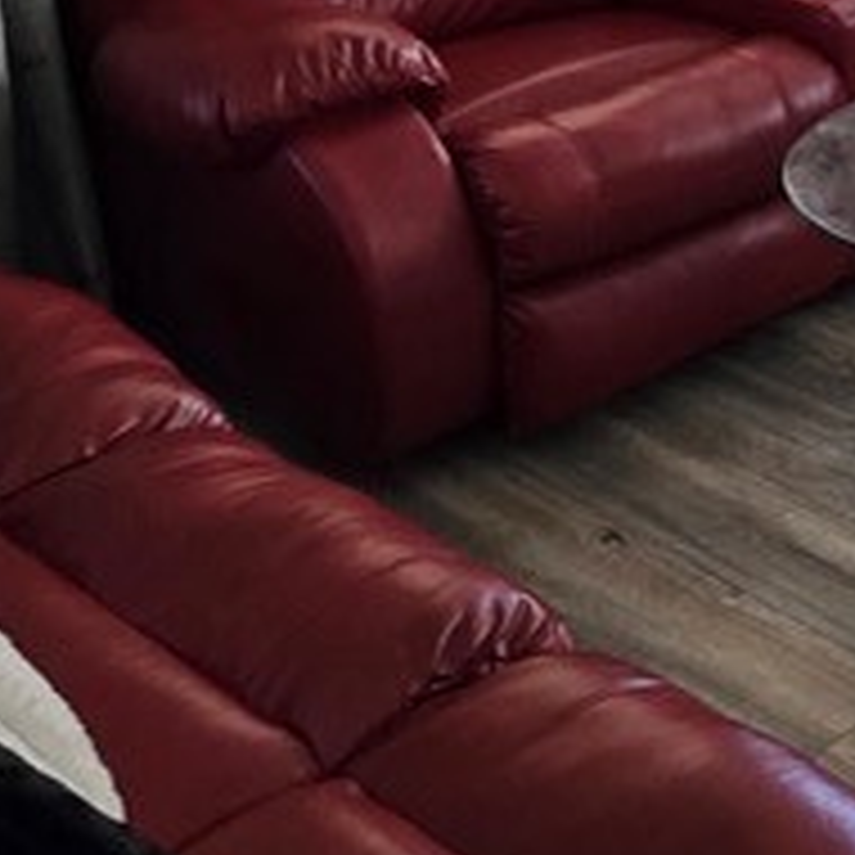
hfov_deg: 22.2
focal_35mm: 62
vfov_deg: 26.0
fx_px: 1733
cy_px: -45
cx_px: 1332
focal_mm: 2.2
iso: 400
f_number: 1.9
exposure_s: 1/60
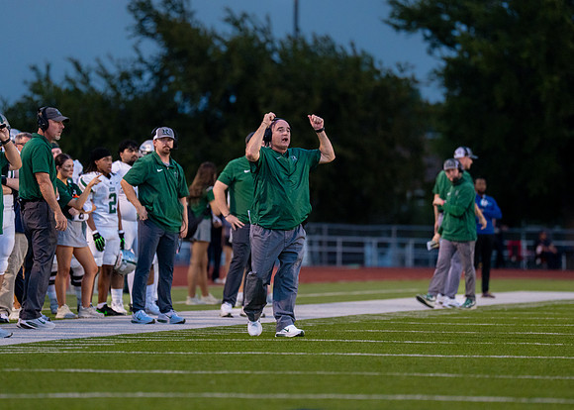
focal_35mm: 294
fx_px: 4790
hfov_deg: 6.9
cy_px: 196
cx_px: 273
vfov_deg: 4.9
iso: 1600
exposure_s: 1/1000
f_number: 2.8
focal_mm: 200
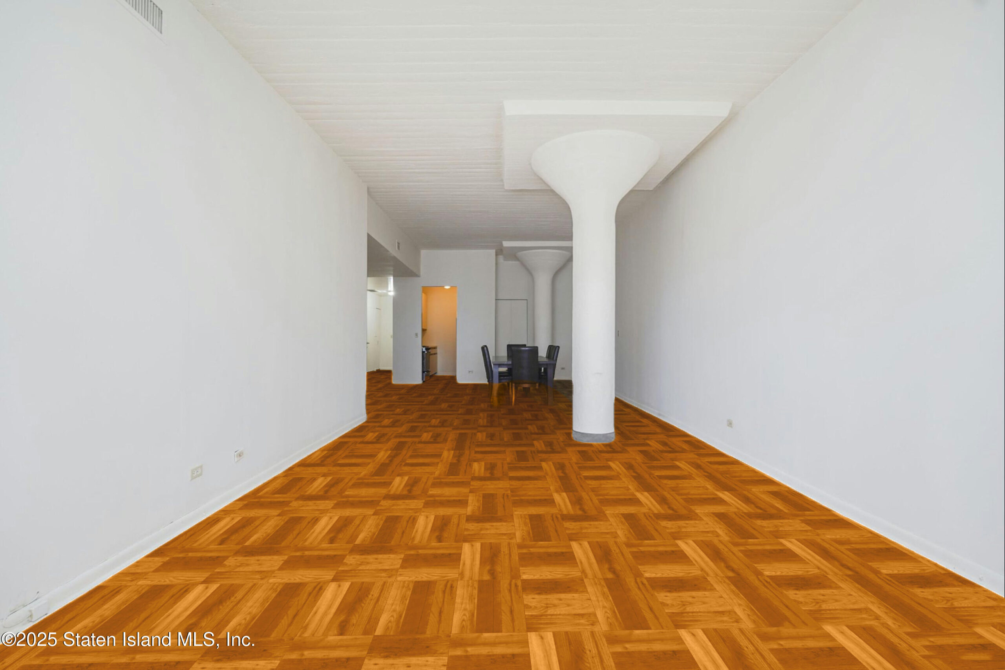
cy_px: 335
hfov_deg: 96.7
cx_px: 502
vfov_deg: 73.8
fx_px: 447
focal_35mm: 16
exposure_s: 1/30
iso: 125
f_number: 4
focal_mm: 16
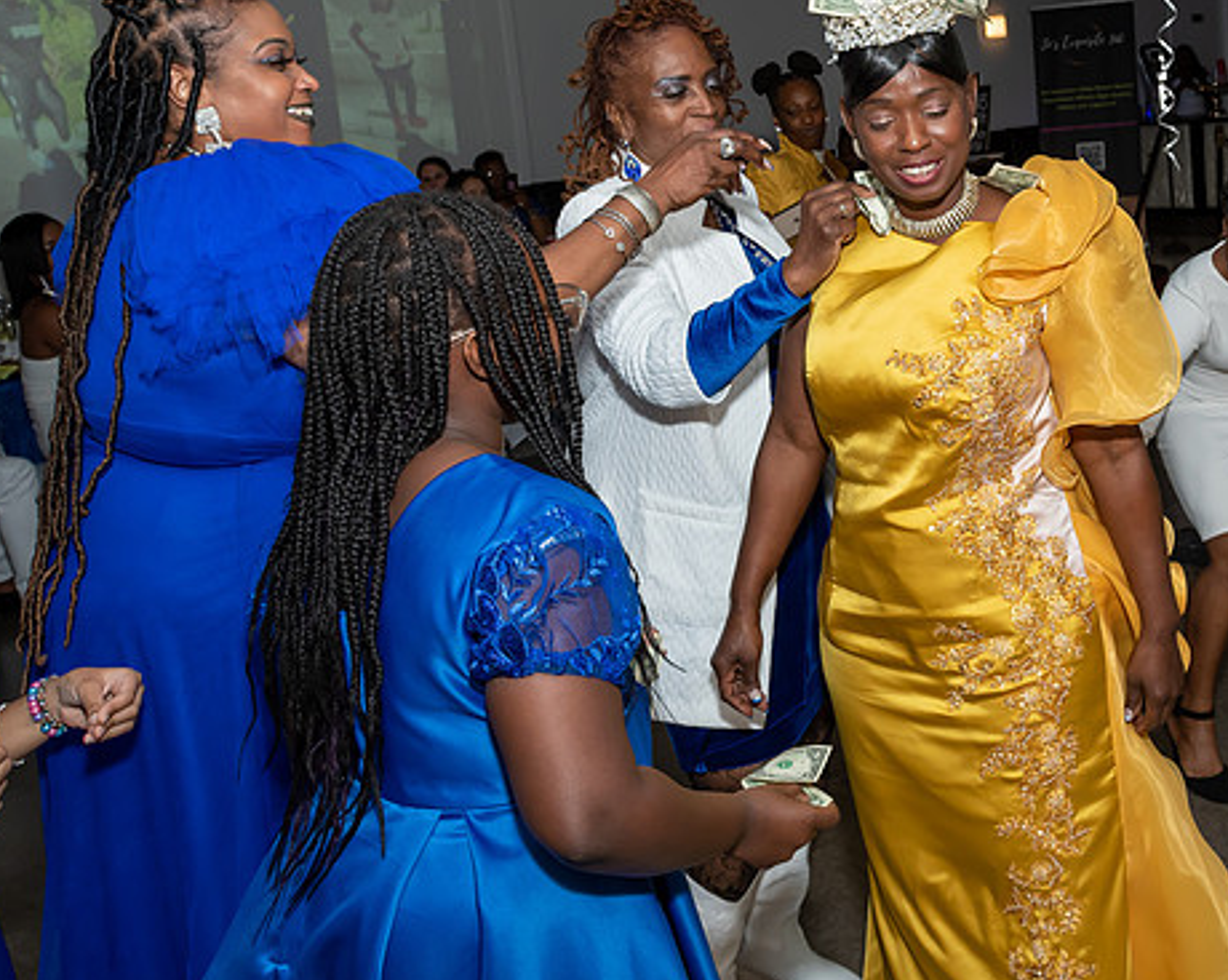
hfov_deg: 44.0
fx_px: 1452
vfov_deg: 36.8
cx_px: 949
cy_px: 315
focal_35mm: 40
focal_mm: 17
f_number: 6.3
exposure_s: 1/250
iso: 500
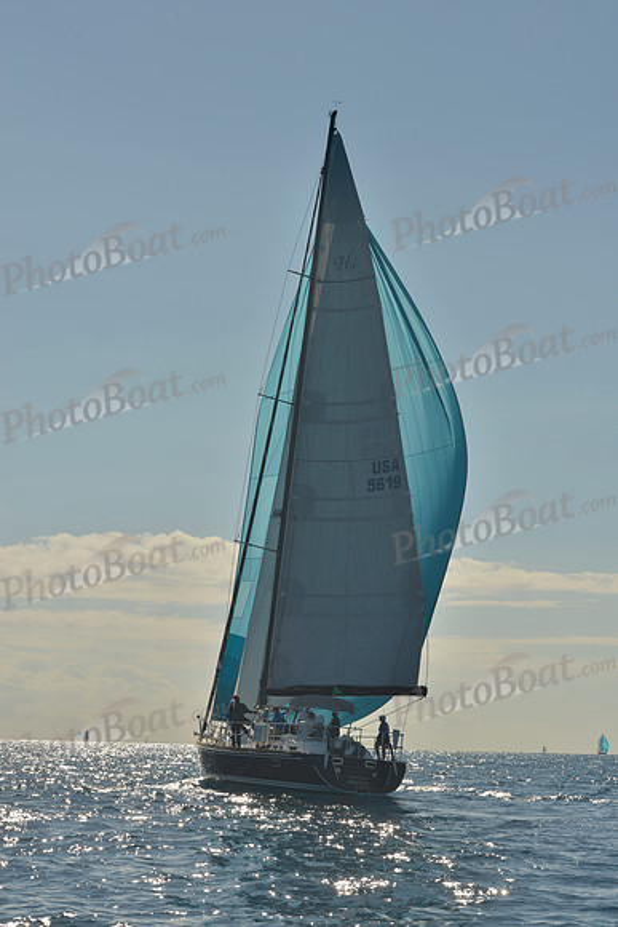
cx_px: 309
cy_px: 464
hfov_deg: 19.5
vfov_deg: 28.8
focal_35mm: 70
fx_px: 1801
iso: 200
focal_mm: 70
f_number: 11
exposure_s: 1/500
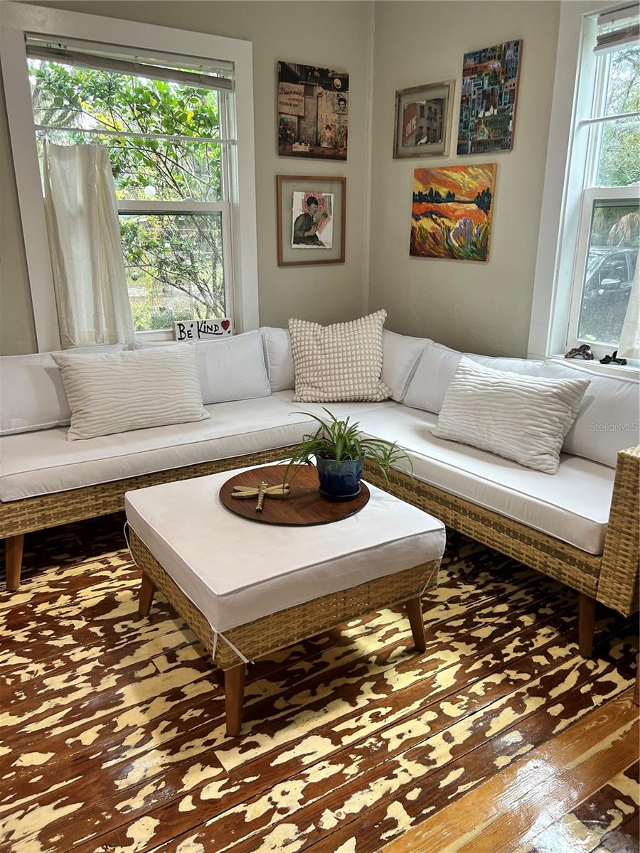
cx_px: 320
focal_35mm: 26
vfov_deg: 67.3
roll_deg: +0.3
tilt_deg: -16.7
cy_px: 426
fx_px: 641
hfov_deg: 53.1
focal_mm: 5.7
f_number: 1.5
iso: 80
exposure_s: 1/60
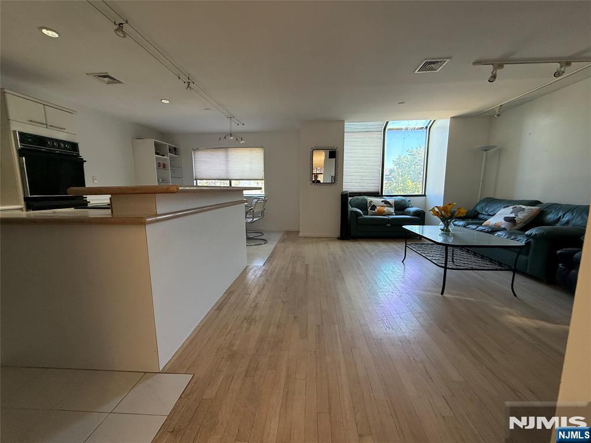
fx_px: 239
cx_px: 296
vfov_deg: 85.7
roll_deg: +0.3
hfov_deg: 102.1
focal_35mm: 14
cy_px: 222
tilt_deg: -6.1
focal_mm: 2.22
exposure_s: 1/120
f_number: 2.2
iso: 160
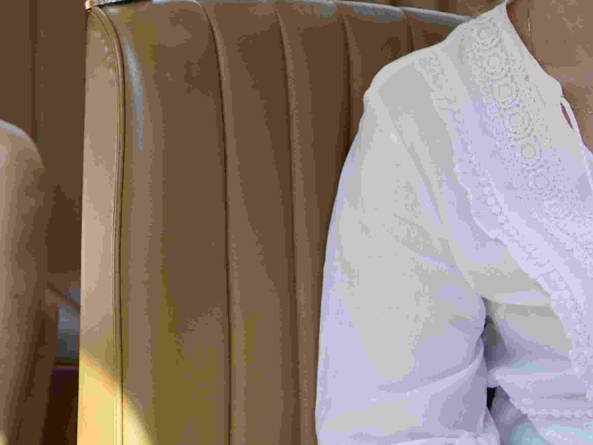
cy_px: 57
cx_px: 224
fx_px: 3015
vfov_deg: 8.4
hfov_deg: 11.2
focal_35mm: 176
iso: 100
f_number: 2.2
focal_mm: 46
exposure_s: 1/400
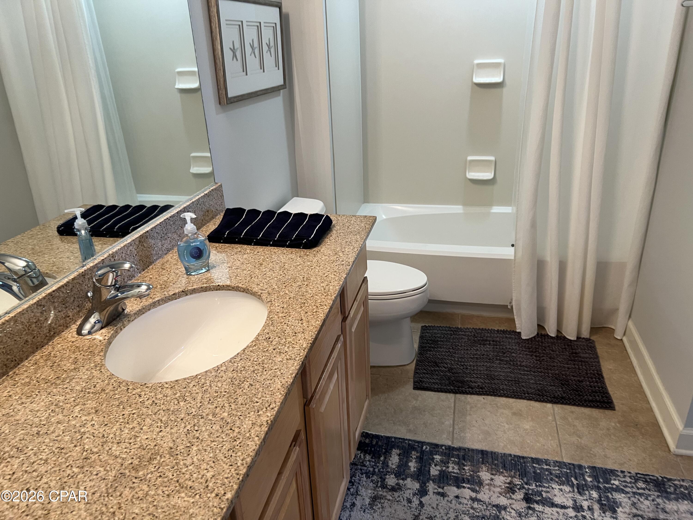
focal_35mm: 26
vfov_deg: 53.1
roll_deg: +2.7
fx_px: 521
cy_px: 260
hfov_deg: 67.3
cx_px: 346
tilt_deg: -24.5
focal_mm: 5.7
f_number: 1.5
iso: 125
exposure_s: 1/60
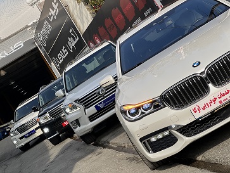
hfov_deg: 25.3
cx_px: 115
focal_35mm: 77
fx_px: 512
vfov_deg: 19.2
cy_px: 86
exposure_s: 1/501
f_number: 2.8
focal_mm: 9
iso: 32
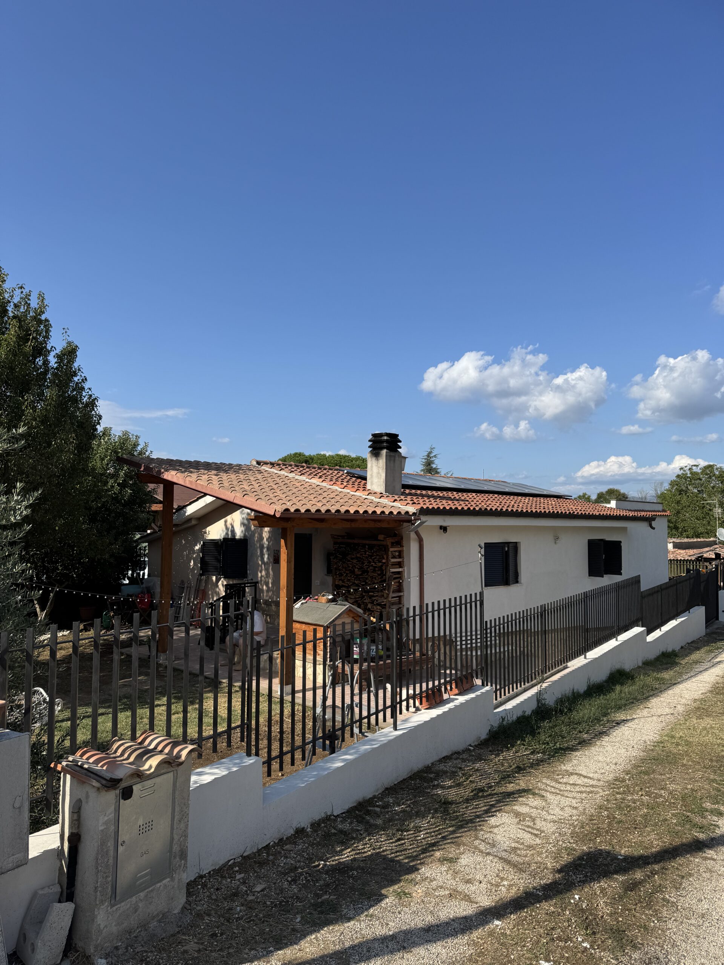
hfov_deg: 56.8
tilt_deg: +3.6
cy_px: 482
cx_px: 362
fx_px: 669
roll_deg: -0.7
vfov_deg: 71.6
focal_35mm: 24
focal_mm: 6.76
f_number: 1.78
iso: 80
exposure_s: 1/4608
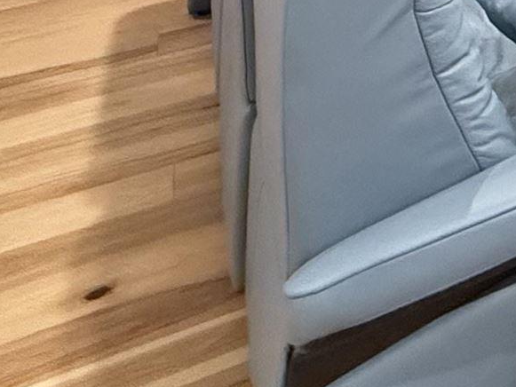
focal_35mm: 74
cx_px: 948
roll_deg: +0.9
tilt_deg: +4.6
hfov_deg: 19.3
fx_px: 1103
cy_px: -590
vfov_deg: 13.4
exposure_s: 1/60
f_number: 2.2
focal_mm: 2.22
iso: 800
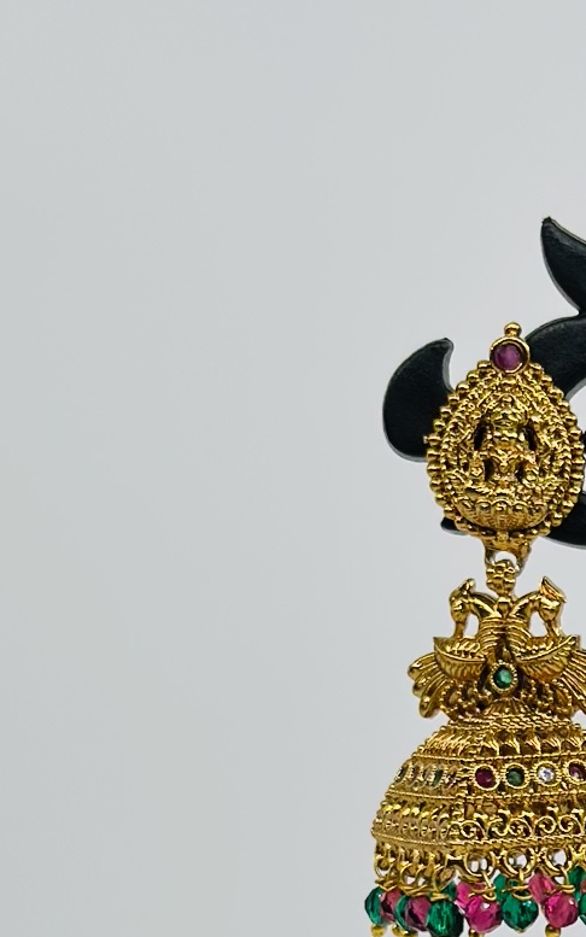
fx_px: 3371
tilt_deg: -4.3
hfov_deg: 9.7
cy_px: 889
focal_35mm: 132
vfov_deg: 15.6
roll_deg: -1.0
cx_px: 832
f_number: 1.78
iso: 80
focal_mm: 6.86
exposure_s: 1/1848
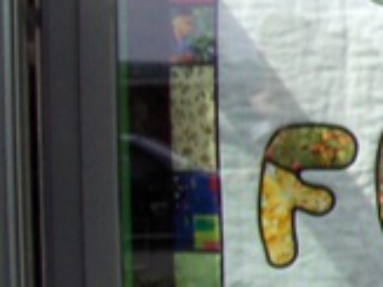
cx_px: 752
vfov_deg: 7.8
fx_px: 2090
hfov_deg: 9.8
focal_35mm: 189
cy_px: 167
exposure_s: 1/225
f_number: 7.7
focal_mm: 6.5
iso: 100
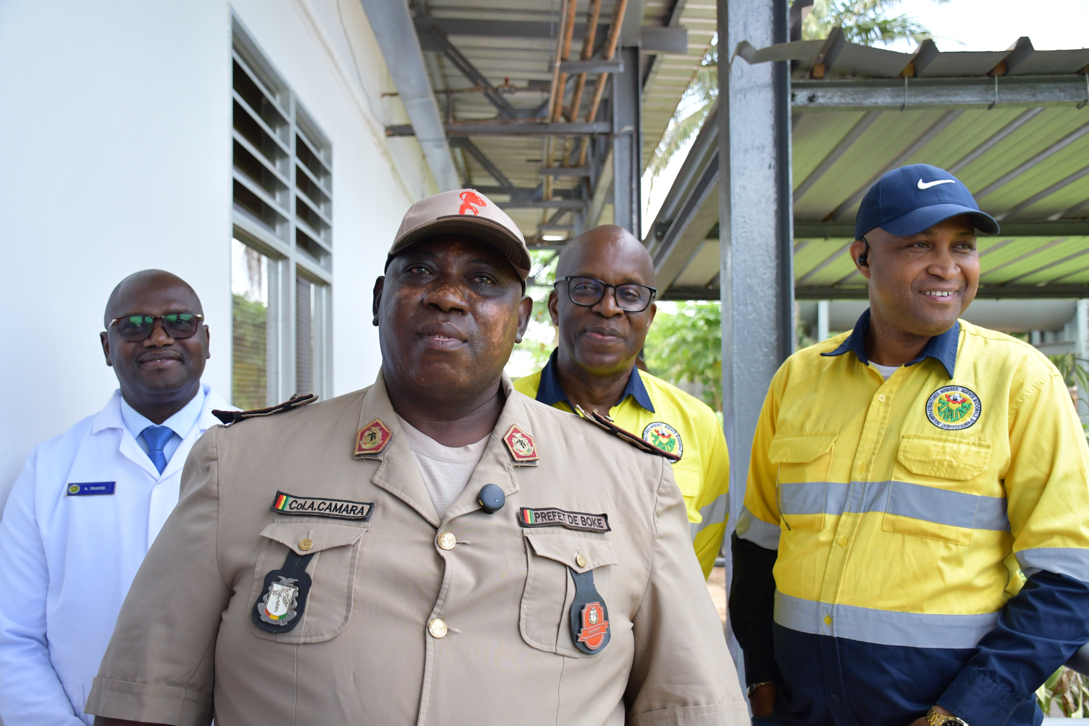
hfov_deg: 53.1
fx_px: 1089
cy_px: 363
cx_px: 544
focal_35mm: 36
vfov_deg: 36.9
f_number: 3.8
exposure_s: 1/1000
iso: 1000
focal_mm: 24
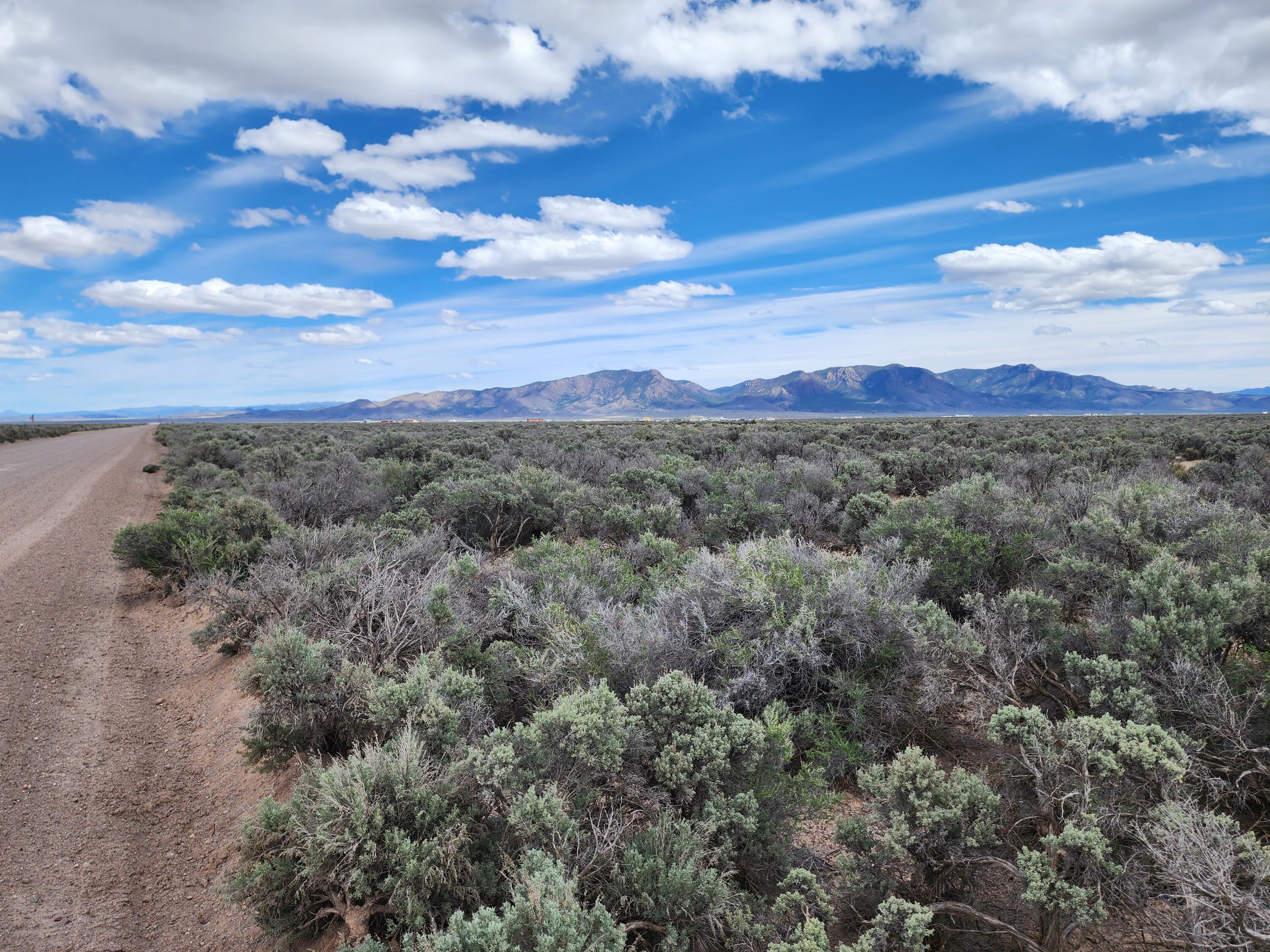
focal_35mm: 23
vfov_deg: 58.9
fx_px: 844
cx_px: 635
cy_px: 476
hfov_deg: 73.9
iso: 12
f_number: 1.8
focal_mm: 6.4
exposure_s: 1/1033
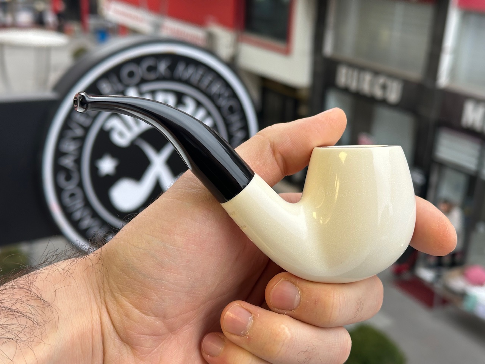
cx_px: 242
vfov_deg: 30.3
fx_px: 673
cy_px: 182
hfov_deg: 39.7
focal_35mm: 48
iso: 64
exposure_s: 1/100
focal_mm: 6.86
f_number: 1.78
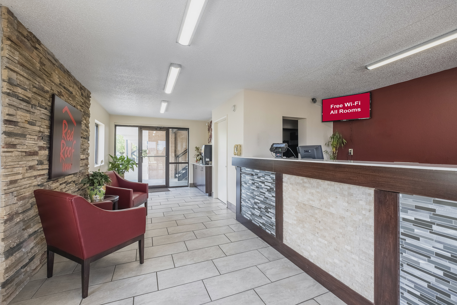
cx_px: 228
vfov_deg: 77.3
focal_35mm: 15
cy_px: 152
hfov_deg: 100.4
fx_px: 190
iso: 400
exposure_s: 1/950
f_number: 5.6
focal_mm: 10
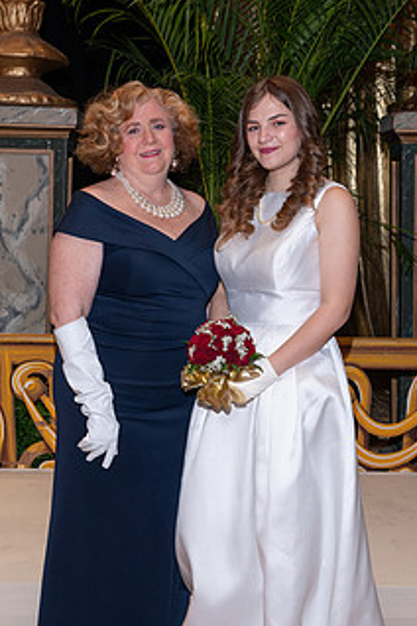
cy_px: 384
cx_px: 212
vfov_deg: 34.3
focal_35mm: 58
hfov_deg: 23.4
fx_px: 1008
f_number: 5.6
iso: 400
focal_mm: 41
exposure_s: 1/50
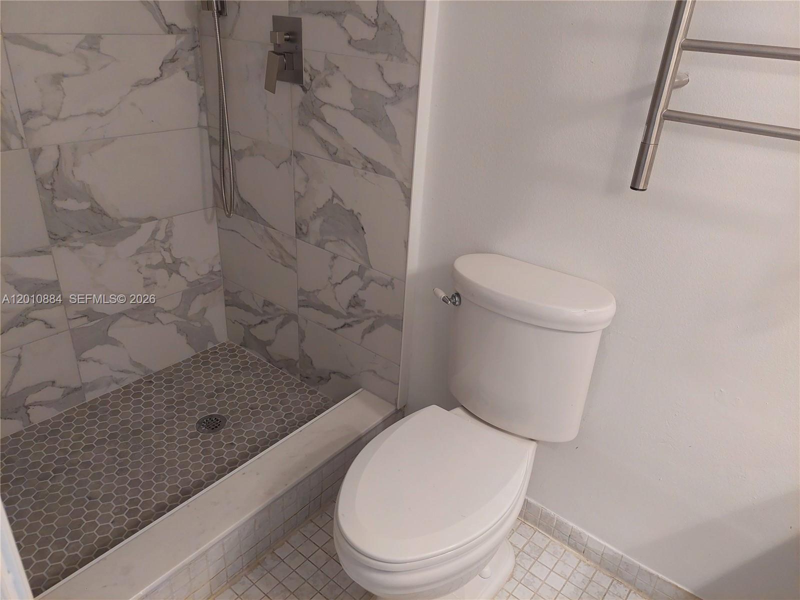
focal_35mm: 24
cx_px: 400
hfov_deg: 71.6
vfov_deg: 56.8
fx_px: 555
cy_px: 300
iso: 250
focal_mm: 5.23
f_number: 1.8
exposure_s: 1/60
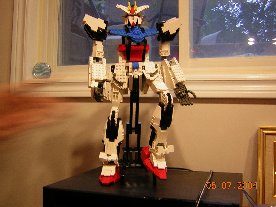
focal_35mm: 40
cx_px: 138
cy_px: 104
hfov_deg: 46.8
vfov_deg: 36.0
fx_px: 319
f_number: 2.7
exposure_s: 1/7
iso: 50
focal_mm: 5.2
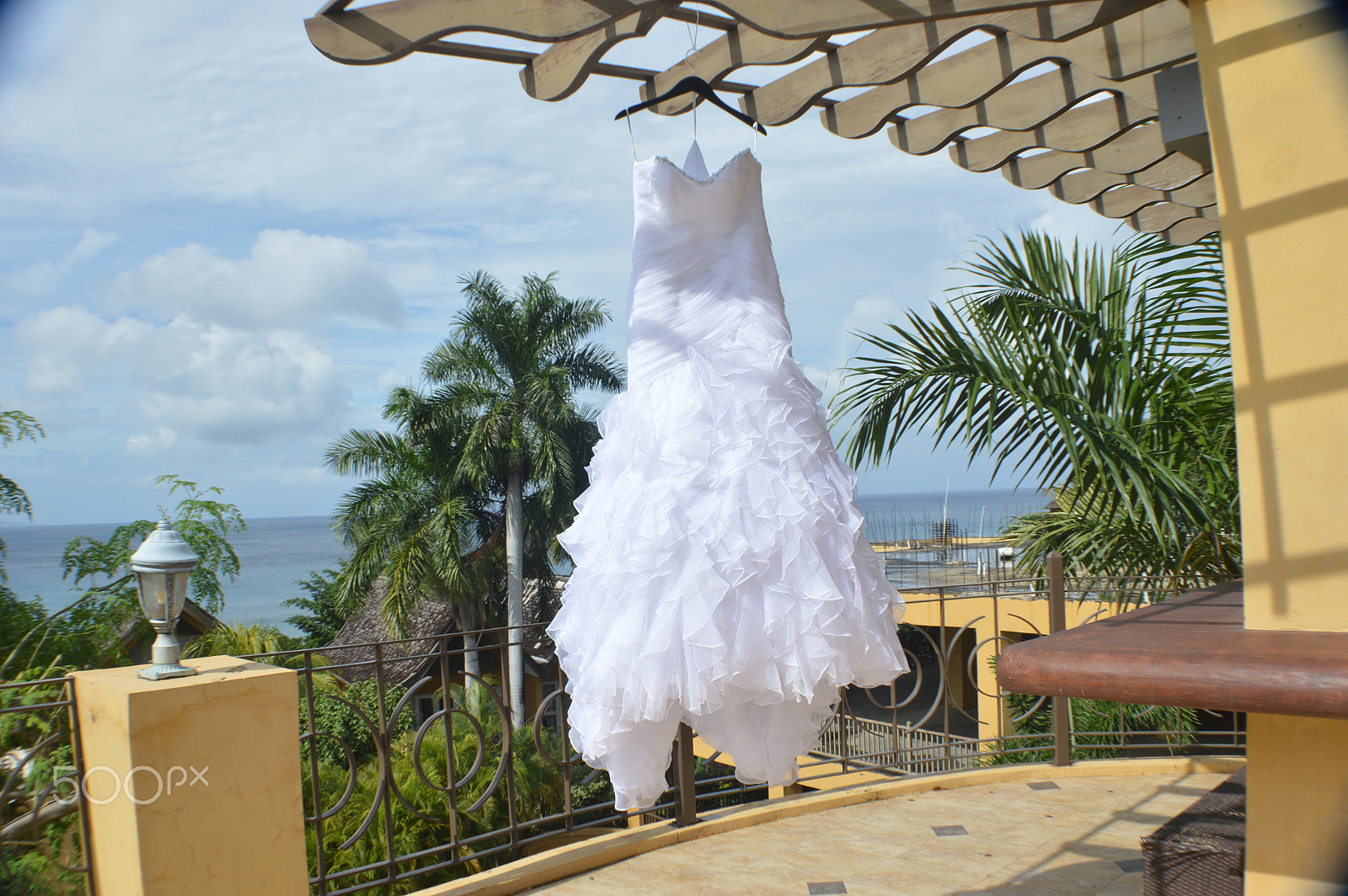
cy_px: 448
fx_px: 1347
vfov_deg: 36.8
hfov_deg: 53.2
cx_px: 674
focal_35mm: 36
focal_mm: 24
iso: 100
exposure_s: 1/200
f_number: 10
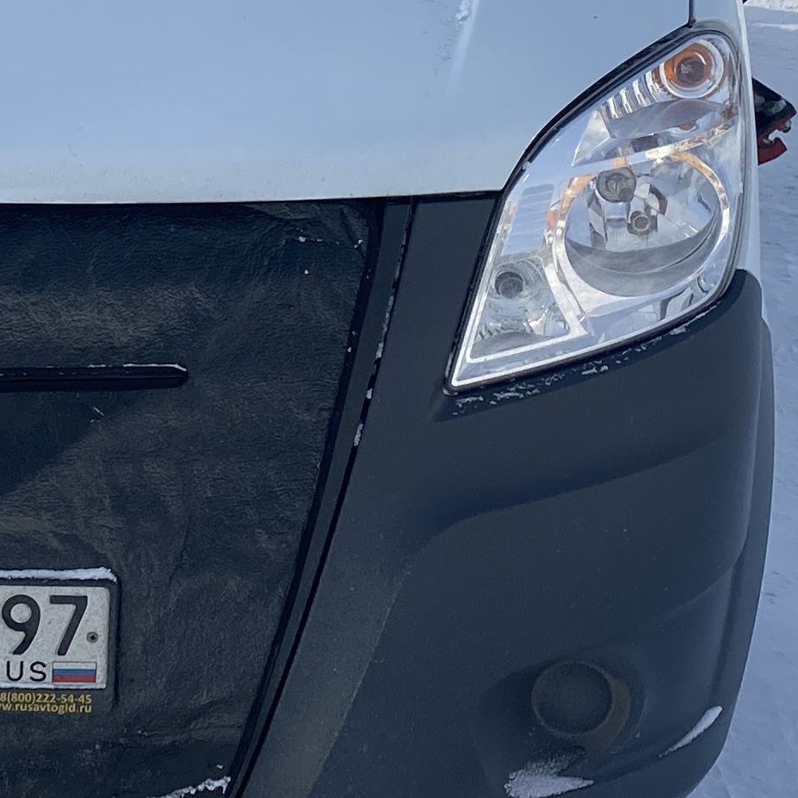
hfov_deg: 17.0
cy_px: -117
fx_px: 2608
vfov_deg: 16.8
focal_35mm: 100
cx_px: -12
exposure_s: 1/3497
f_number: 1.8
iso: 32
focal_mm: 4.25
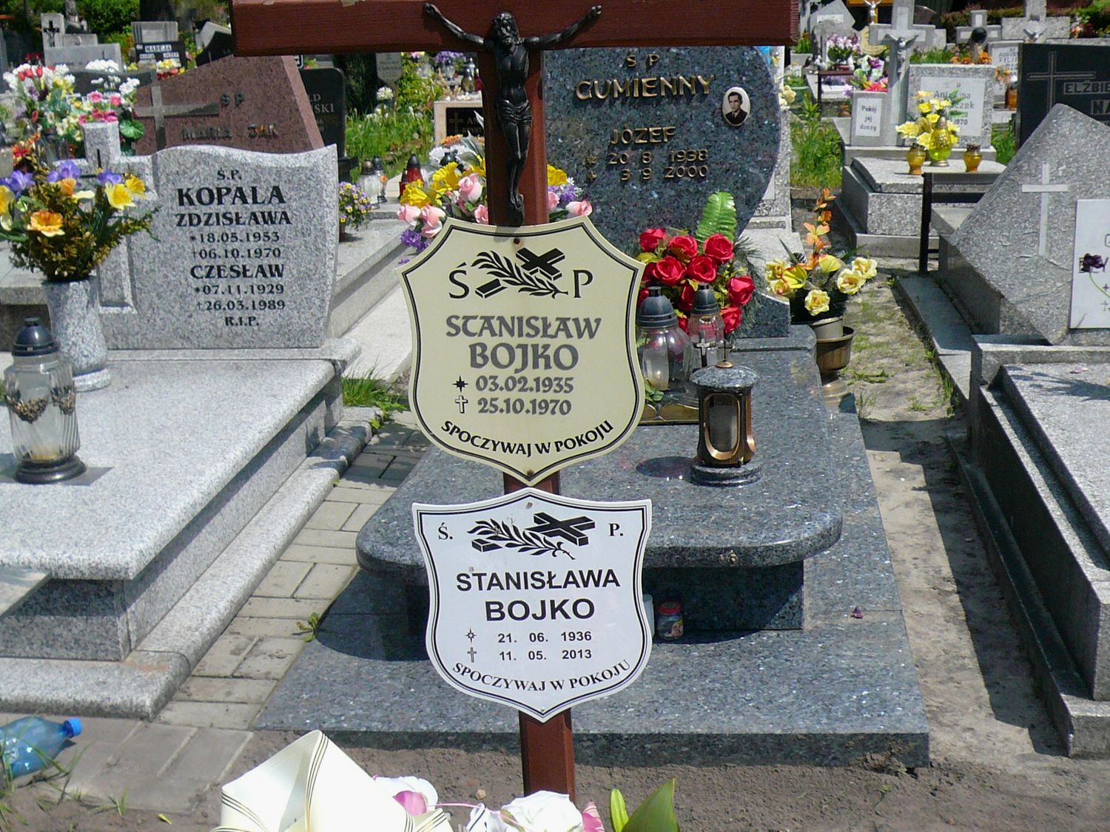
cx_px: 555
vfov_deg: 32.2
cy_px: 416
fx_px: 1443
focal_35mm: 45
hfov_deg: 42.1
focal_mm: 4.9
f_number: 8
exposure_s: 1/200
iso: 100
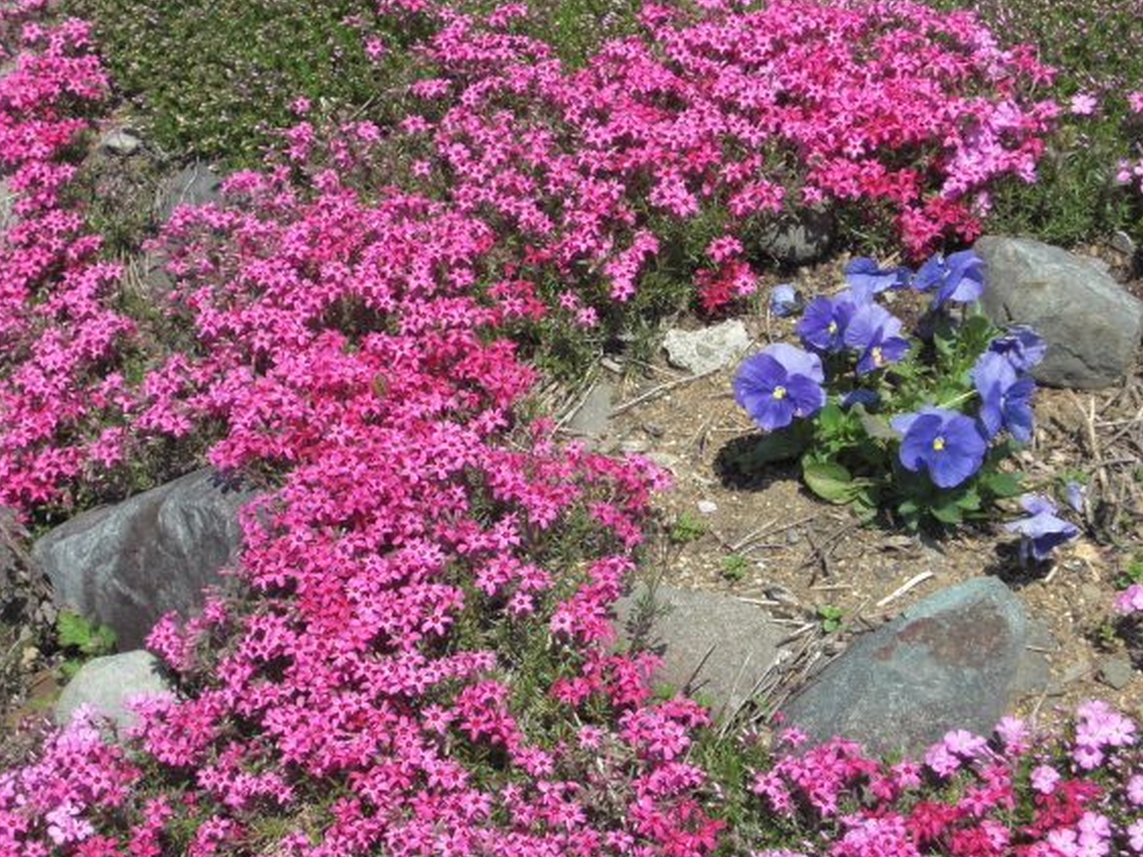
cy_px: 473
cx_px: 560
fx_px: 2476
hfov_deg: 26.0
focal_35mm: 75
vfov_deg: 19.6
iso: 50
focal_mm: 11.7
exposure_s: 1/640
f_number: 4.1
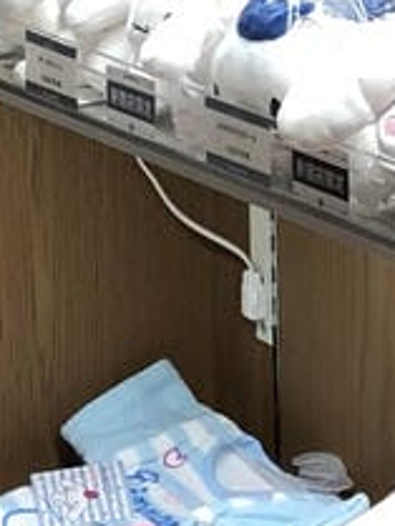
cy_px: -506
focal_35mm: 214
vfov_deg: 8.8
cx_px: 546
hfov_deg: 6.9
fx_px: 3253
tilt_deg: -6.7
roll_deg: +0.0
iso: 25
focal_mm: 3.99
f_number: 1.8
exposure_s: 1/50
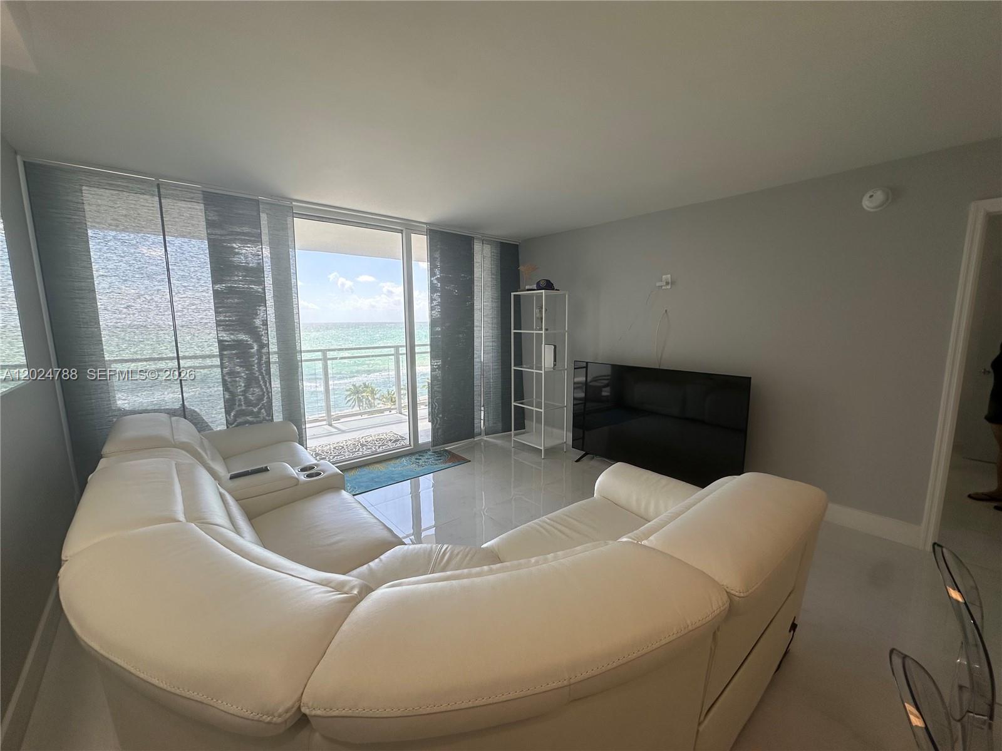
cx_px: 501
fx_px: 405
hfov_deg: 102.1
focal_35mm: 14
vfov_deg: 85.7
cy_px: 376
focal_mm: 2.22
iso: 40
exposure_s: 1/172
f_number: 2.2
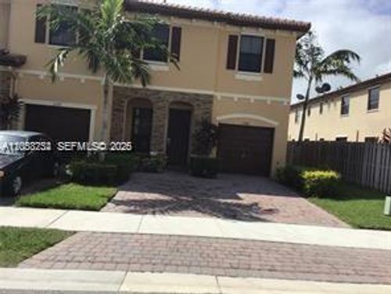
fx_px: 350
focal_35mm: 31
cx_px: 196
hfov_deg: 58.4
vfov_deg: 45.4
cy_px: 147
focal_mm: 3.3
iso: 25
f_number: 2.4
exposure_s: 1/1631
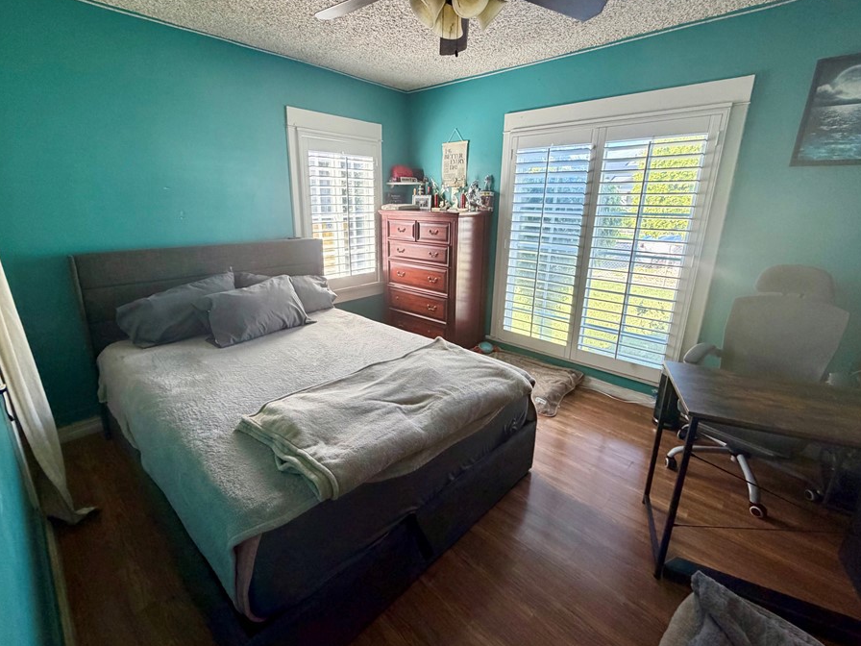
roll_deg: +0.0
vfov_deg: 78.1
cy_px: 310
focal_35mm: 16
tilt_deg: -15.5
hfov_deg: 94.4
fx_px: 398
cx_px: 412
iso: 320
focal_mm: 2.22
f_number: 2.2
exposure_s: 1/121
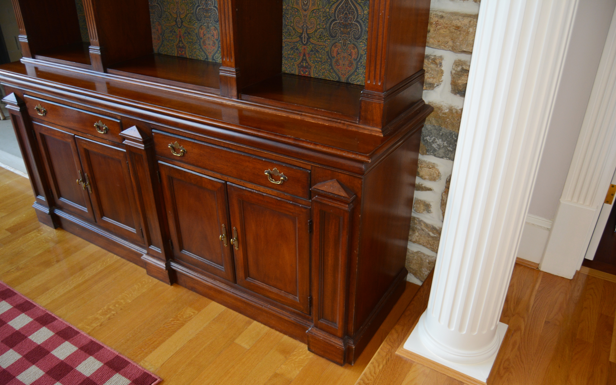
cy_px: 207
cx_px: 305
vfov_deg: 44.5
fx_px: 470
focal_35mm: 28
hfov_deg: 66.5
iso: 400
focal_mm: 18
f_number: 3.5
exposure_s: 1/60
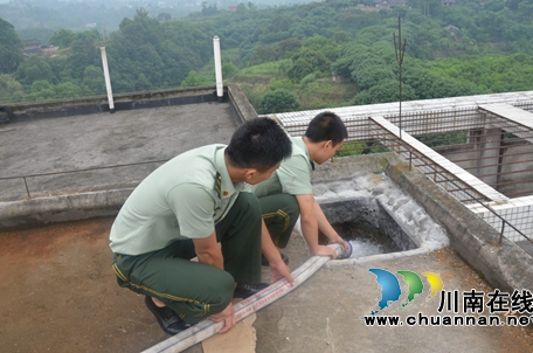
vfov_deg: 38.1
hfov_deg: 55.1
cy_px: 163
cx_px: 289
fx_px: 510
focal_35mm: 35
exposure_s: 1/200
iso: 200
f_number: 7.1
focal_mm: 21
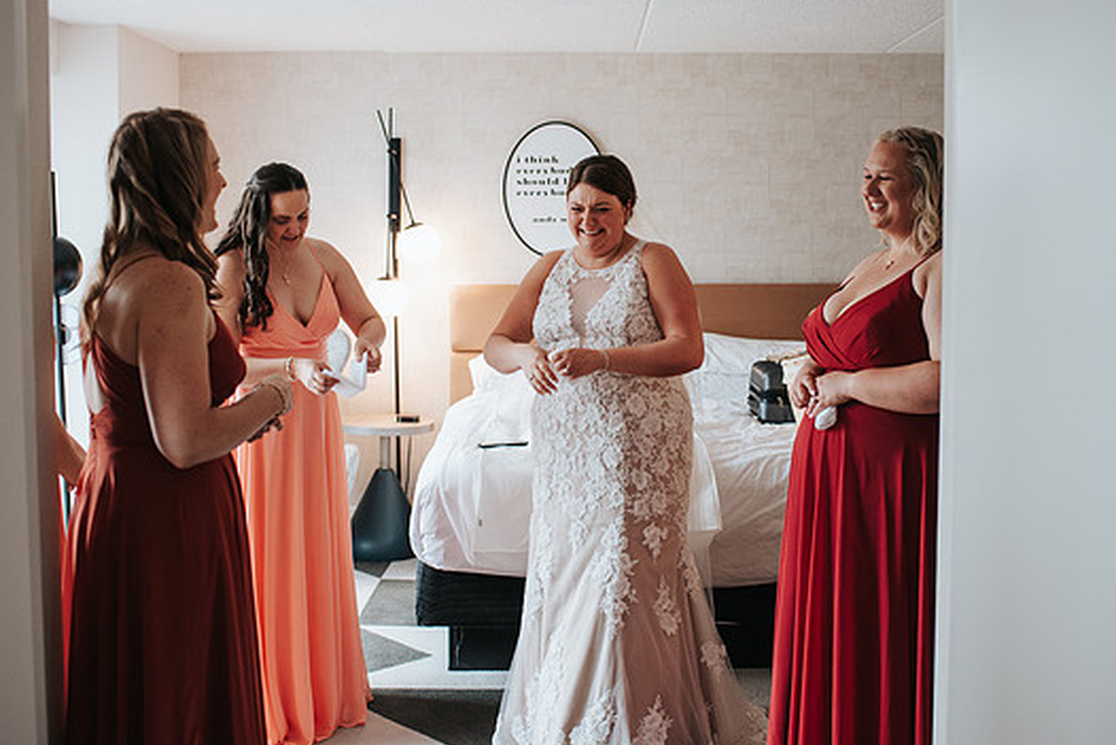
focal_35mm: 42
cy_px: 318
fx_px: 1302
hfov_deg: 46.3
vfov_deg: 31.9
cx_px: 602
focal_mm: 35
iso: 1000
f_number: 3.2
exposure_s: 1/250
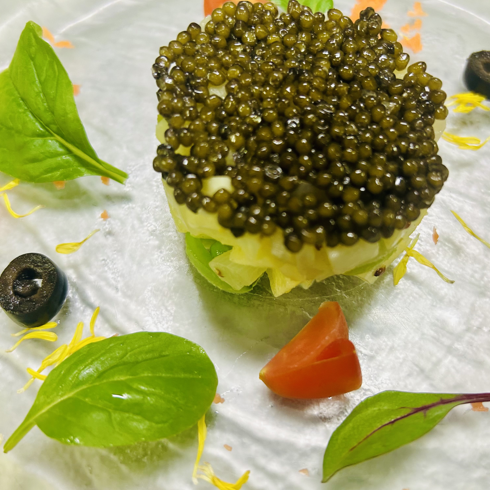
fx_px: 496
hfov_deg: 52.5
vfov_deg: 52.5
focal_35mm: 31
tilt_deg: -62.2
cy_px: 245
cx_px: 264
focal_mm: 5.7
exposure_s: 1/60
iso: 160
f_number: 1.5
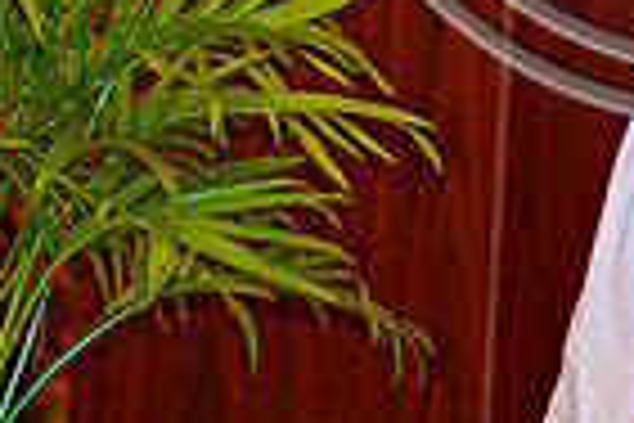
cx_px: 746
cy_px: -480
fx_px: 9157
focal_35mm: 520
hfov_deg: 4.0
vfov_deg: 2.6
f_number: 1.4
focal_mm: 105
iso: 180
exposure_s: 1/100
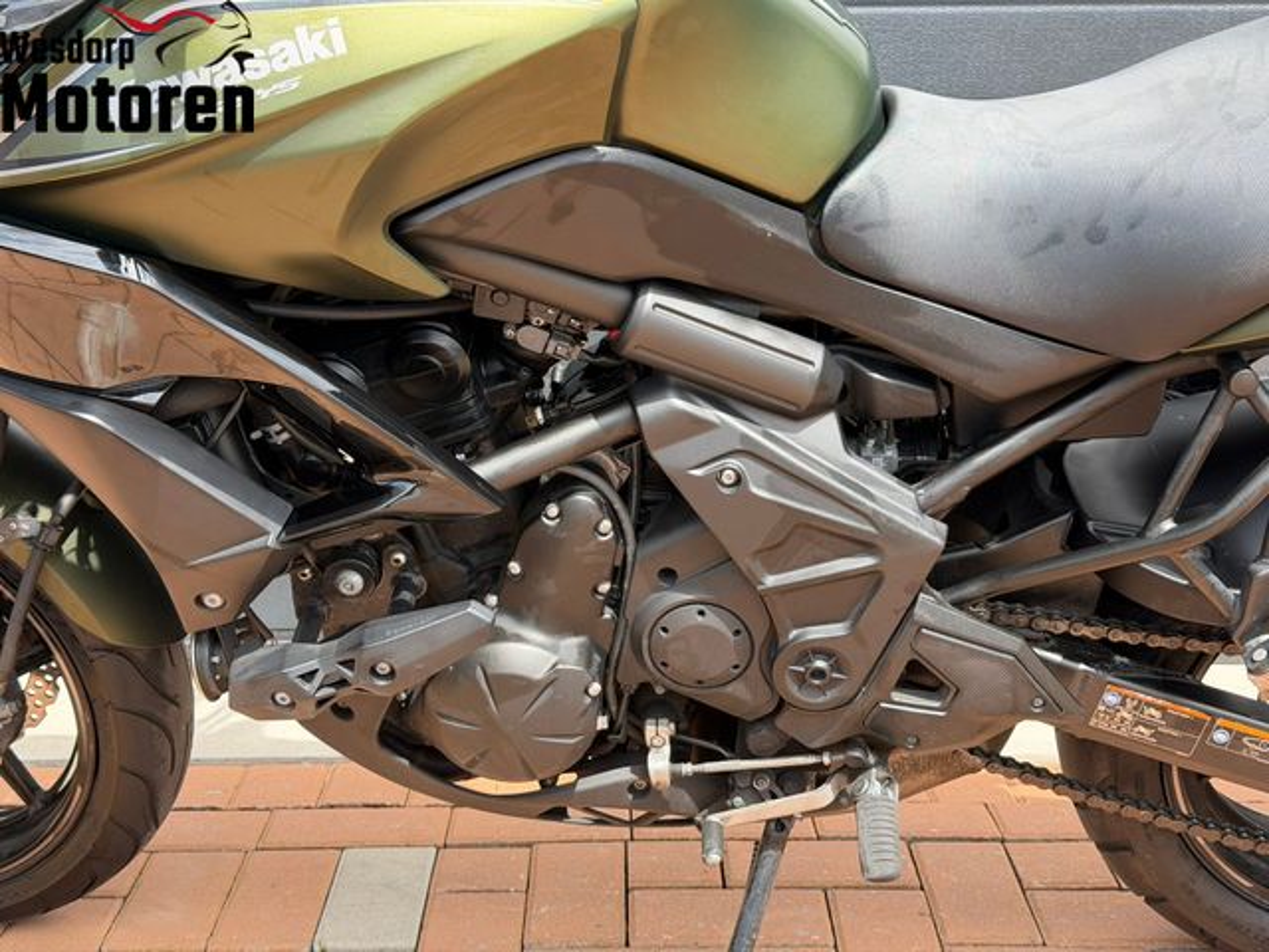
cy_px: 476
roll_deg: +1.1
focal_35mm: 48
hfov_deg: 39.7
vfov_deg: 30.3
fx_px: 1760
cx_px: 634
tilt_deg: -16.0
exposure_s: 1/1203
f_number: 1.78
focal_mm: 6.76
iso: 100
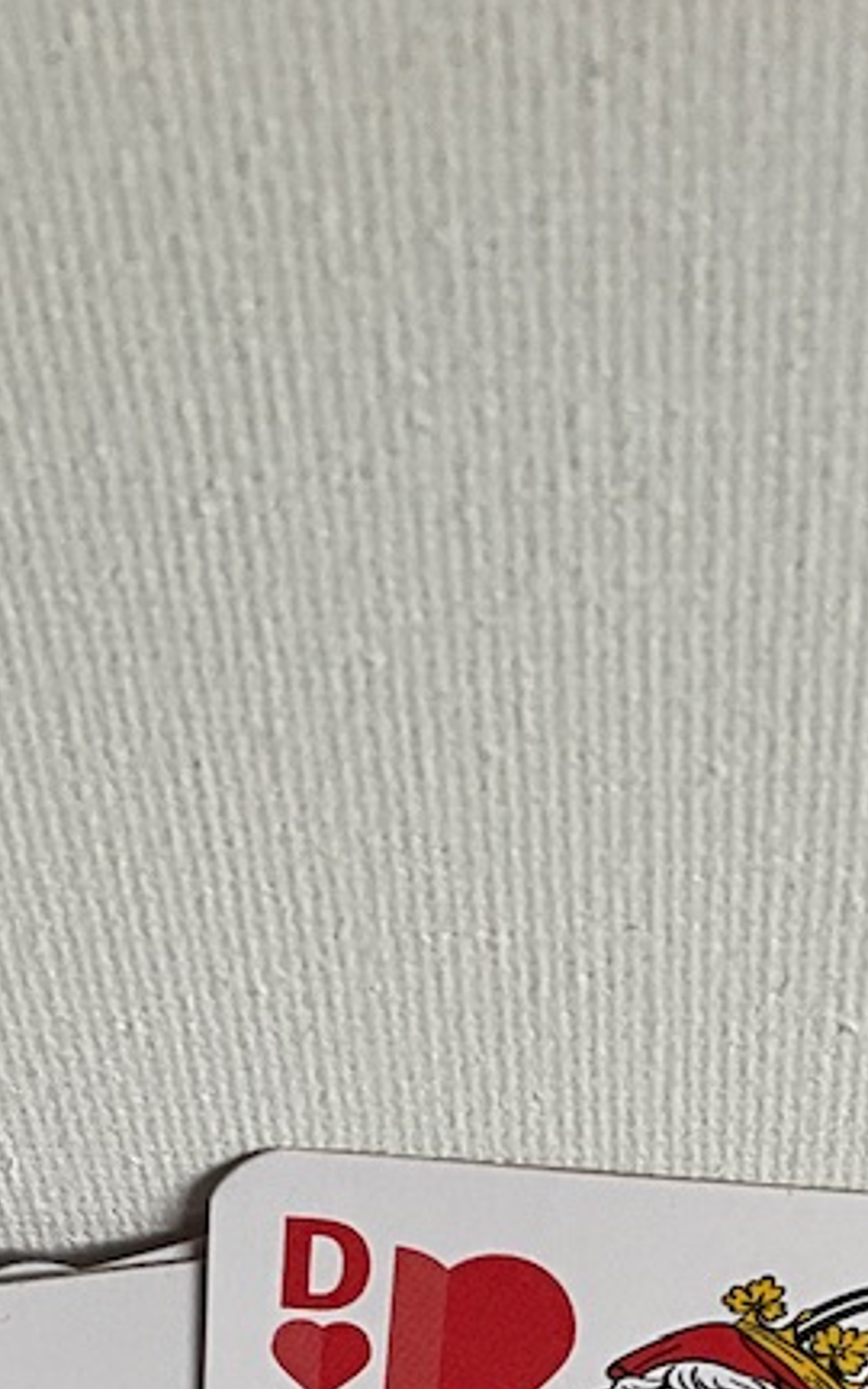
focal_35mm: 91
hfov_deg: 14.4
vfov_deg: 20.7
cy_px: 1839
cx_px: 395
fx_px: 3444
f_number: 1.8
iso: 25
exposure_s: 1/100
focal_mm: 3
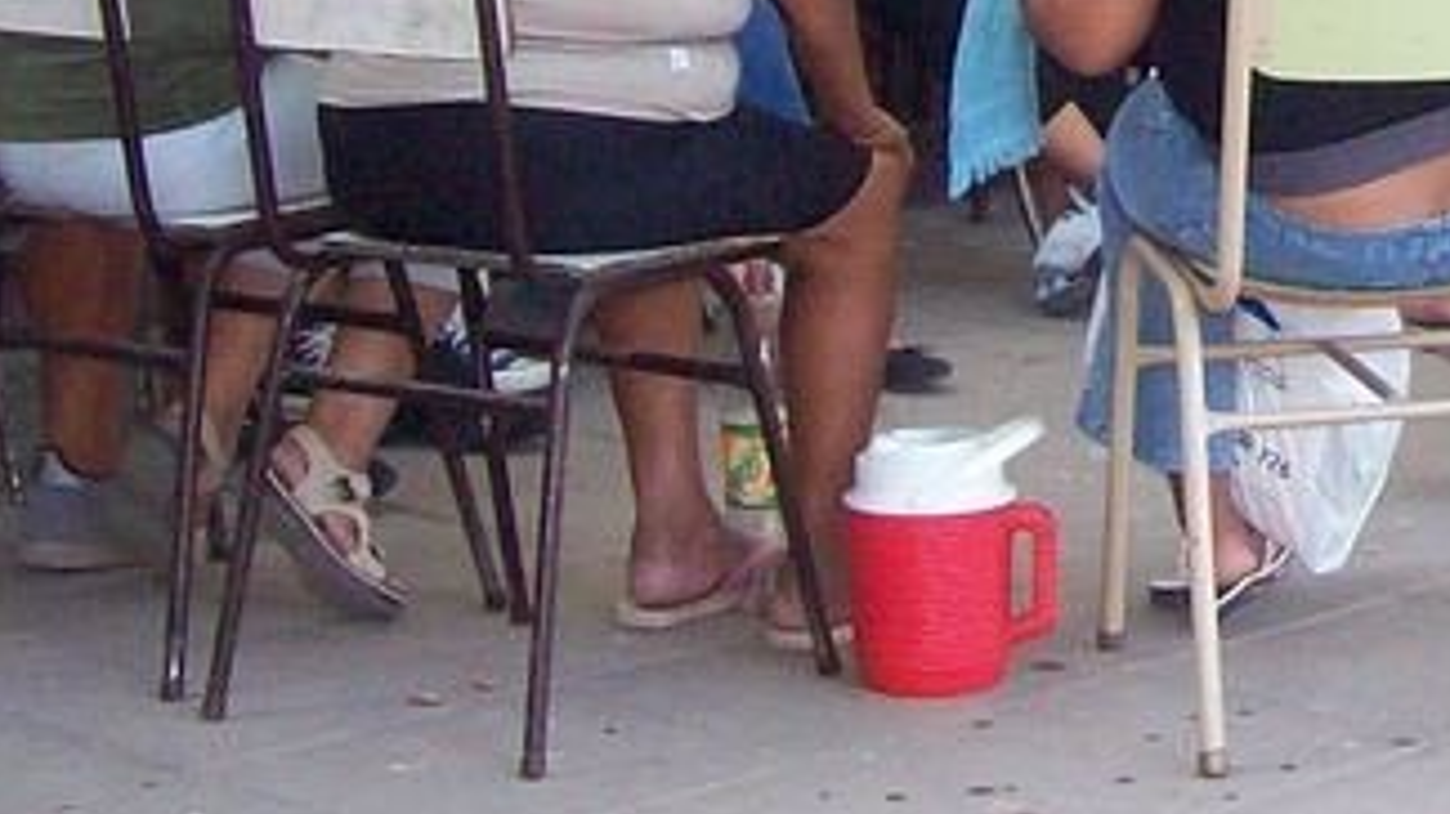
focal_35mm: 124
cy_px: -293
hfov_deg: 16.6
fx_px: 4766
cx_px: 1710
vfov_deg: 9.6
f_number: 2.7
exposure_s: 1/92.6
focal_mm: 6
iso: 140
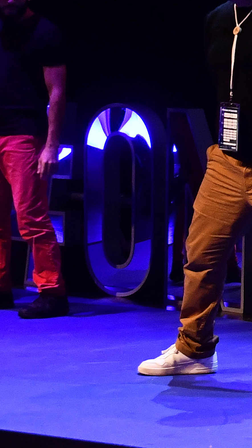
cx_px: 637
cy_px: 33
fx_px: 1649
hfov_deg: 8.0
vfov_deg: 15.3
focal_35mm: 139
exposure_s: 1/125
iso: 1600
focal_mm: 25
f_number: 5.6
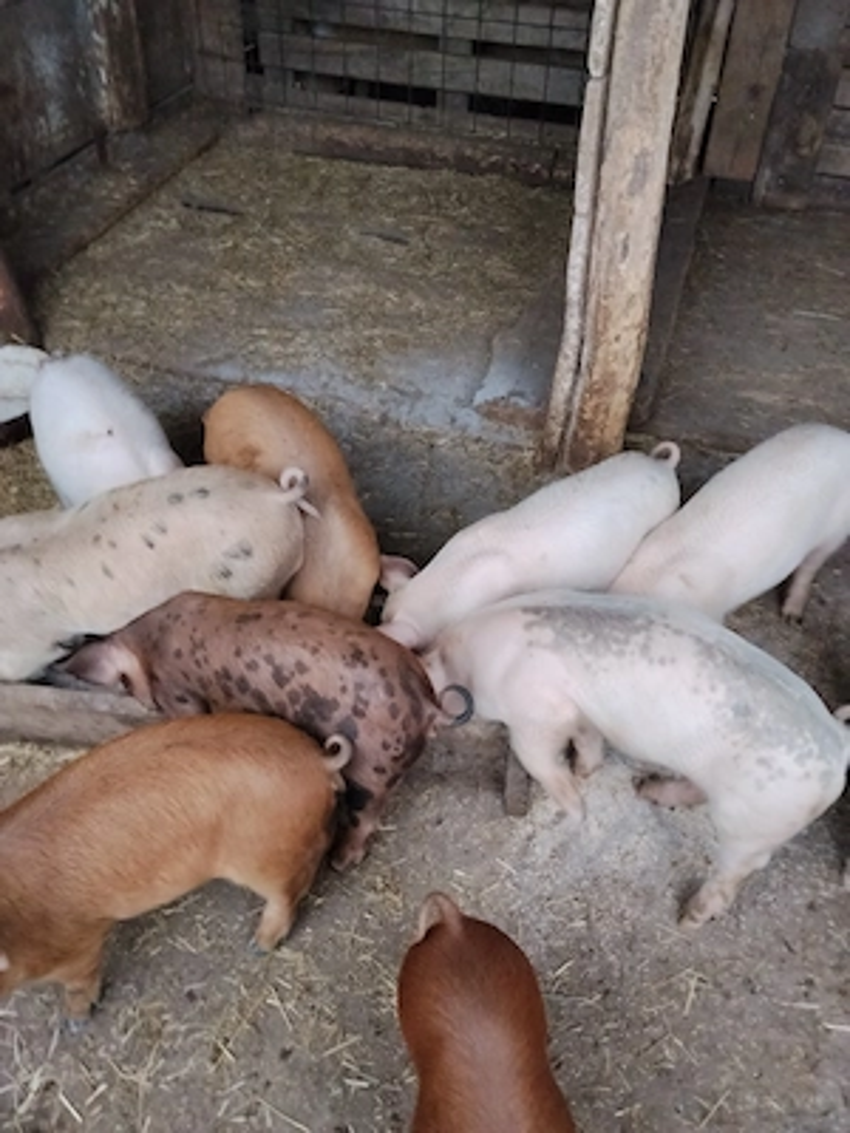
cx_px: 425
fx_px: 949
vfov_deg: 61.7
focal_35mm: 29
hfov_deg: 48.2
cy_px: 566
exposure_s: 1/50
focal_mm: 4.22
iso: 400
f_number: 1.8
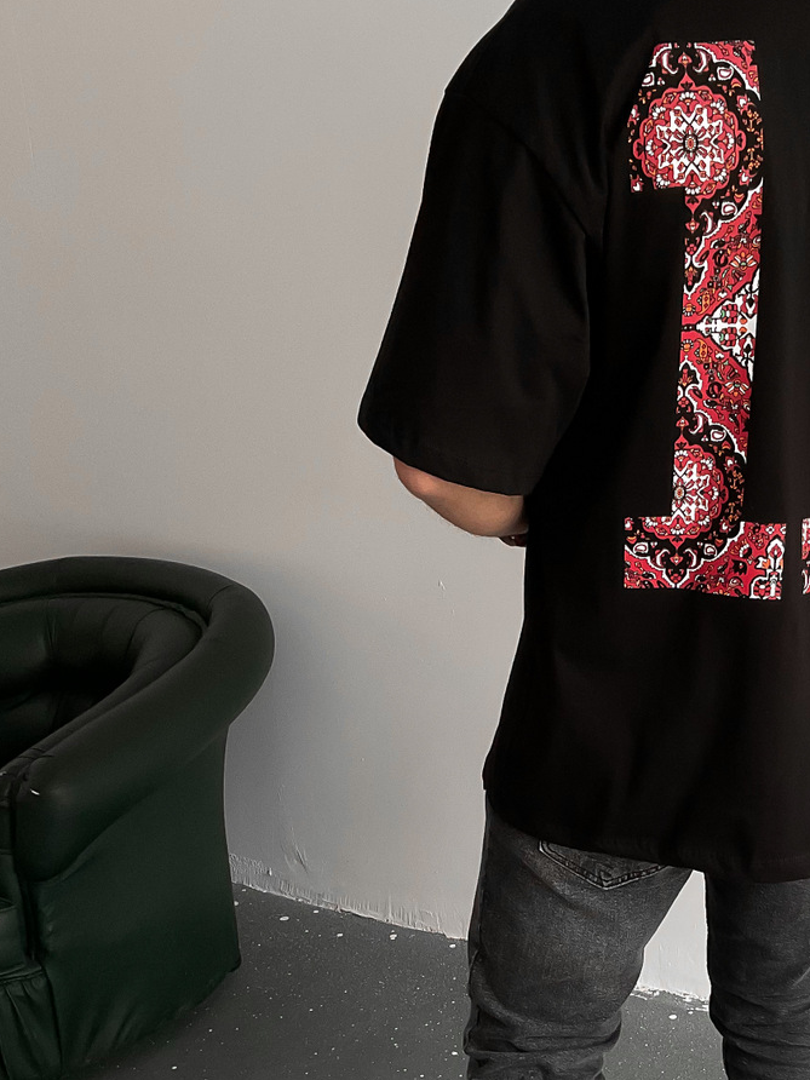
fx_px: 1622
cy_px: 795
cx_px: 679
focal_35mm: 52
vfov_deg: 36.1
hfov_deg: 27.3
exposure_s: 1/120
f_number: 1.8
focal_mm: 3
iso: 40
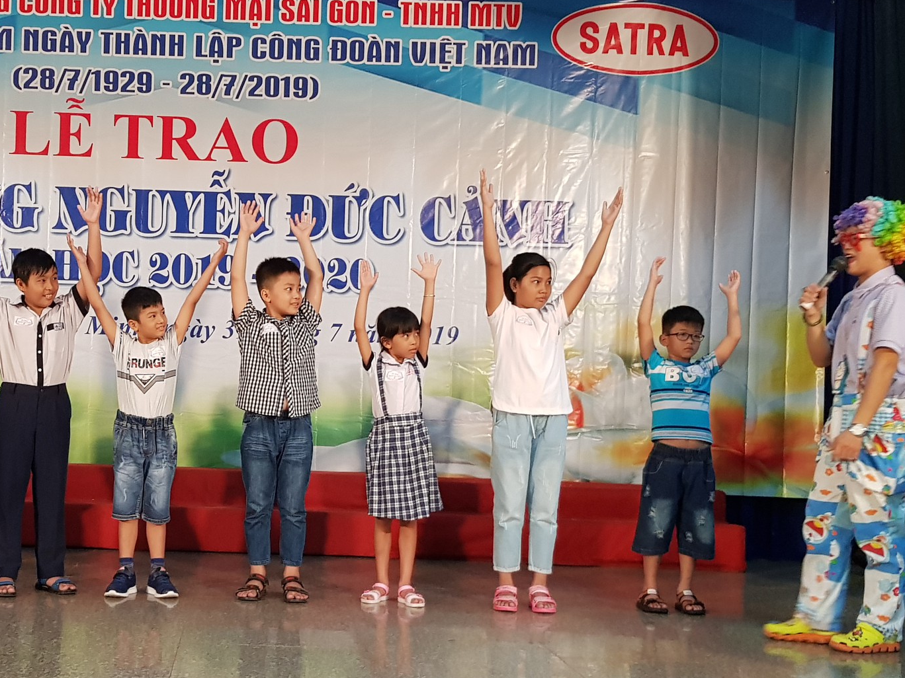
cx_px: 246
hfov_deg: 47.5
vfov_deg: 37.7
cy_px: 385
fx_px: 993
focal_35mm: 38
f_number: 1.7
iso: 250
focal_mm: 4.3
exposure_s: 1/33
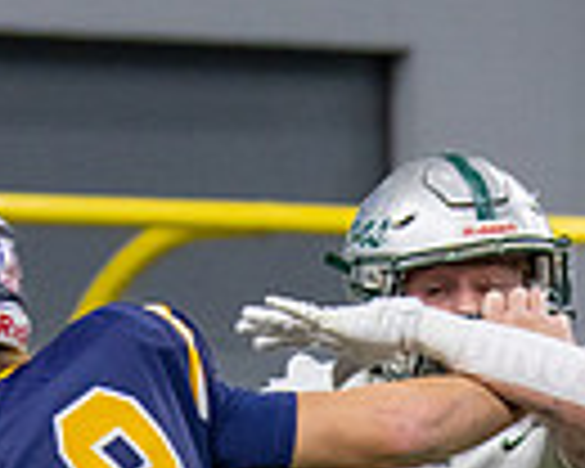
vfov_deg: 3.7
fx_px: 7133
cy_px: 869
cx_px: 532
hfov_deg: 4.7
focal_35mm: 412
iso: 1600
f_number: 2.8
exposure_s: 1/1000
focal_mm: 70
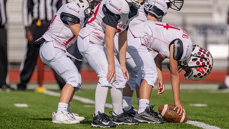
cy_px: 69
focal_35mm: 404
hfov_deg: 5.3
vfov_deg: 3.0
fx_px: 2454
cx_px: 145
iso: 160
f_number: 4
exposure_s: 1/4000
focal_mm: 280
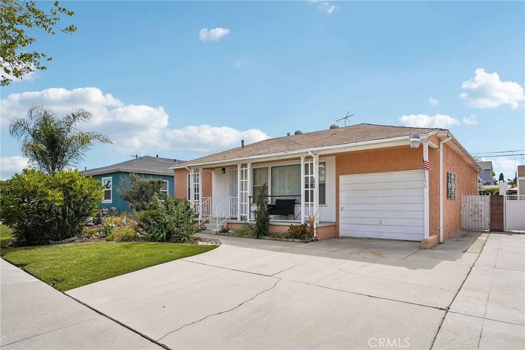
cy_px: 175
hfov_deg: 84.0
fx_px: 292
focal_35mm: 20
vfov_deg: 61.9
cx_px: 262
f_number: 8
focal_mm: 20
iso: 400
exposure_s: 1/1250
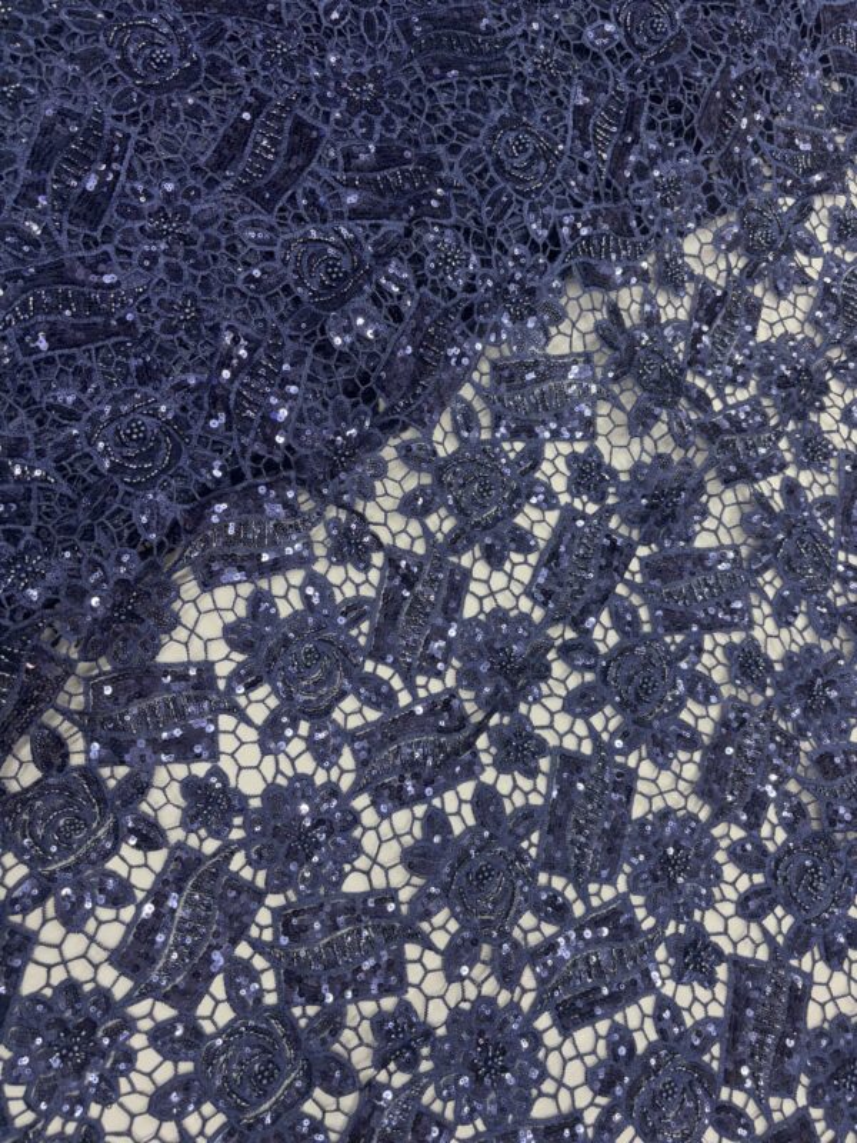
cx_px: 428
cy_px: 572
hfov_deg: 53.1
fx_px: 858
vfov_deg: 67.3
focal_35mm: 26
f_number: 1.6
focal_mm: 5.96
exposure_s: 1/100
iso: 125
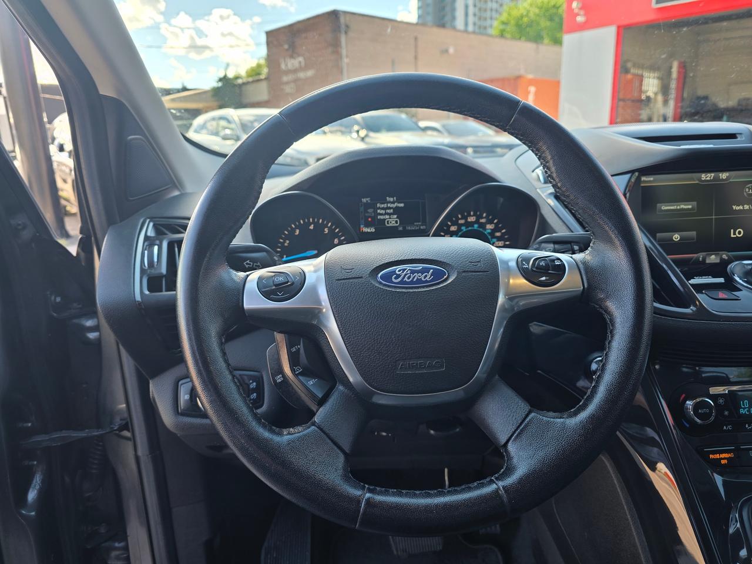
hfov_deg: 73.9
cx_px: 376
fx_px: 500
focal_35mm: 23
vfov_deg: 58.9
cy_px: 282
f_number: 1.7
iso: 12
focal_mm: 6.3
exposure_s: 1/54.7
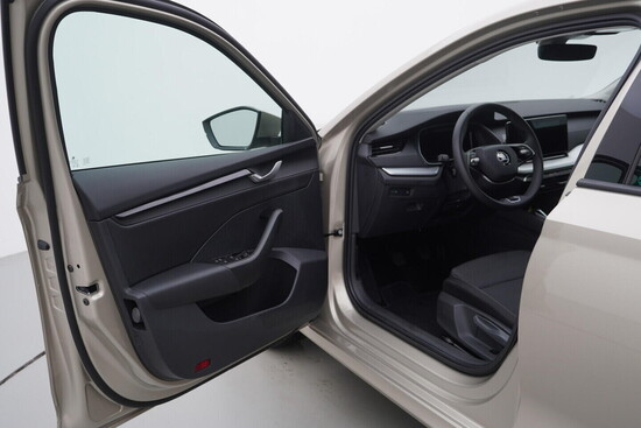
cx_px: 320
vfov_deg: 36.9
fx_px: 641
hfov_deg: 53.1
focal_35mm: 36
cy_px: 214
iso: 125
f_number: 4
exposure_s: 1/60
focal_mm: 24
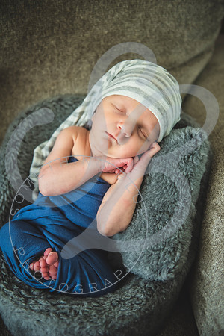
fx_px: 355
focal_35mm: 38
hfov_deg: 35.1
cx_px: 112
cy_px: 168
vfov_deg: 50.7
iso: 1000
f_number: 2.8
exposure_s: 1/80
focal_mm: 38
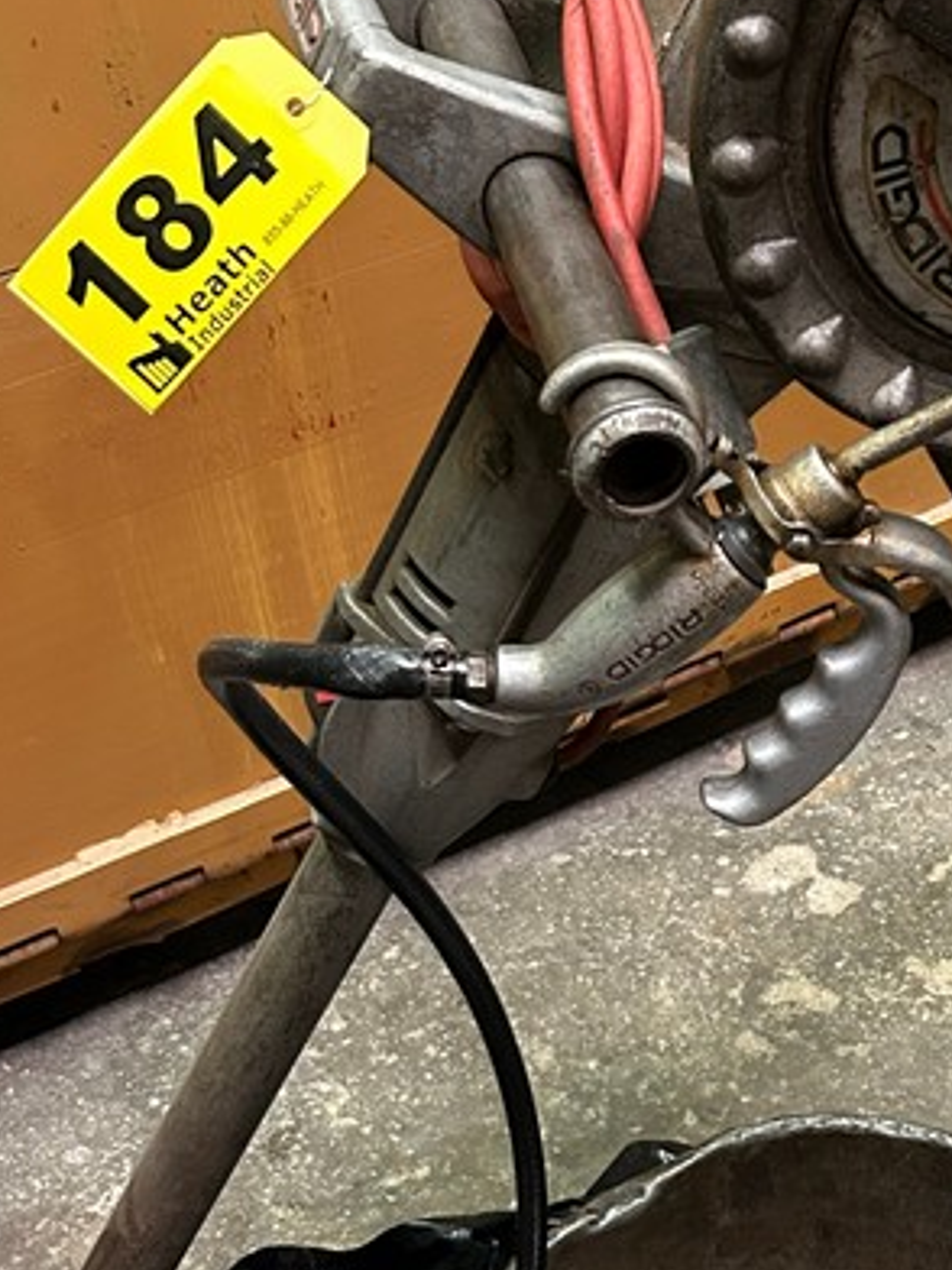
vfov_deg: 28.3
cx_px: 910
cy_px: 881
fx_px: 2493
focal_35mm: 68
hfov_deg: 21.0
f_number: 1.5
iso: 500
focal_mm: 5.7
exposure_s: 1/60
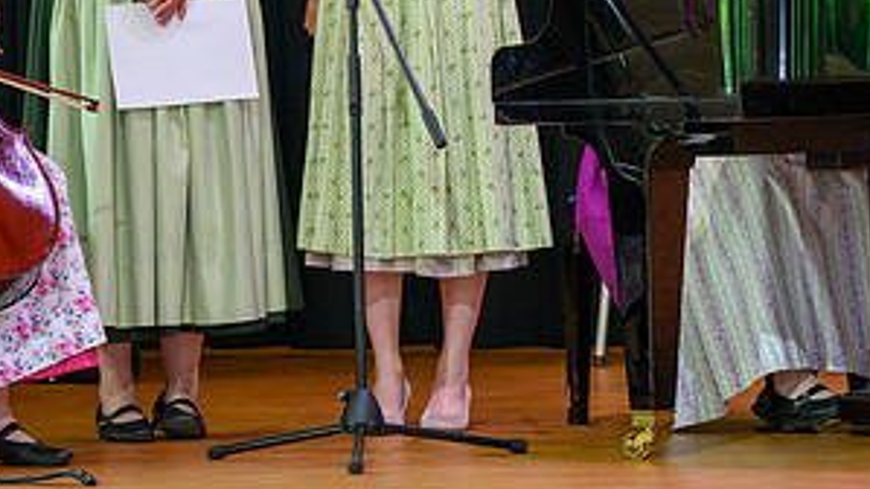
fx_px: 5327
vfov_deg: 5.2
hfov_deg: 9.3
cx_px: 242
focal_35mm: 231
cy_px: 49
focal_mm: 105
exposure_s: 1/250
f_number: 5
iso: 2000
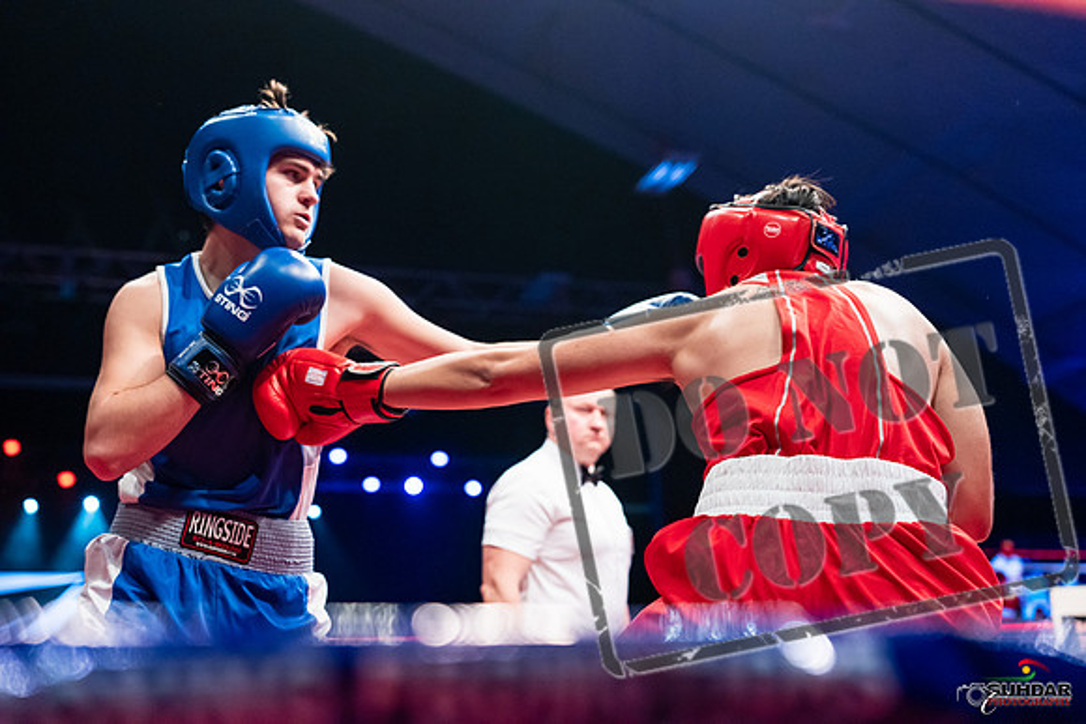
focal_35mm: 50
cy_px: 362
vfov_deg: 27.0
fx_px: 1509
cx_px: 543
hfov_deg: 39.6
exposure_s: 1/1000
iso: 4000
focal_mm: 50
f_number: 2.8
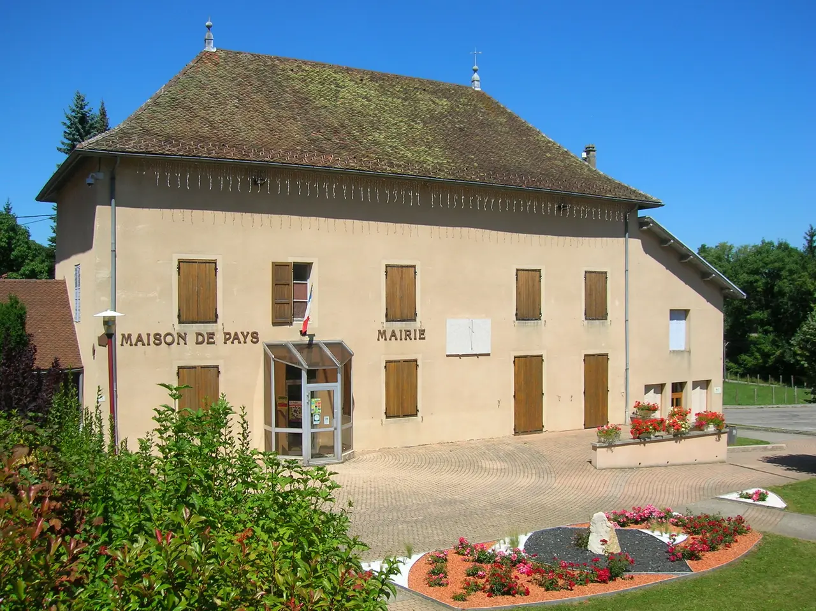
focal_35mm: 34
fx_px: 801
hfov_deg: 54.0
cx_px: 408
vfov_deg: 41.7
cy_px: 306
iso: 50
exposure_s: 1/540
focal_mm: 5.7
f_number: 4.9
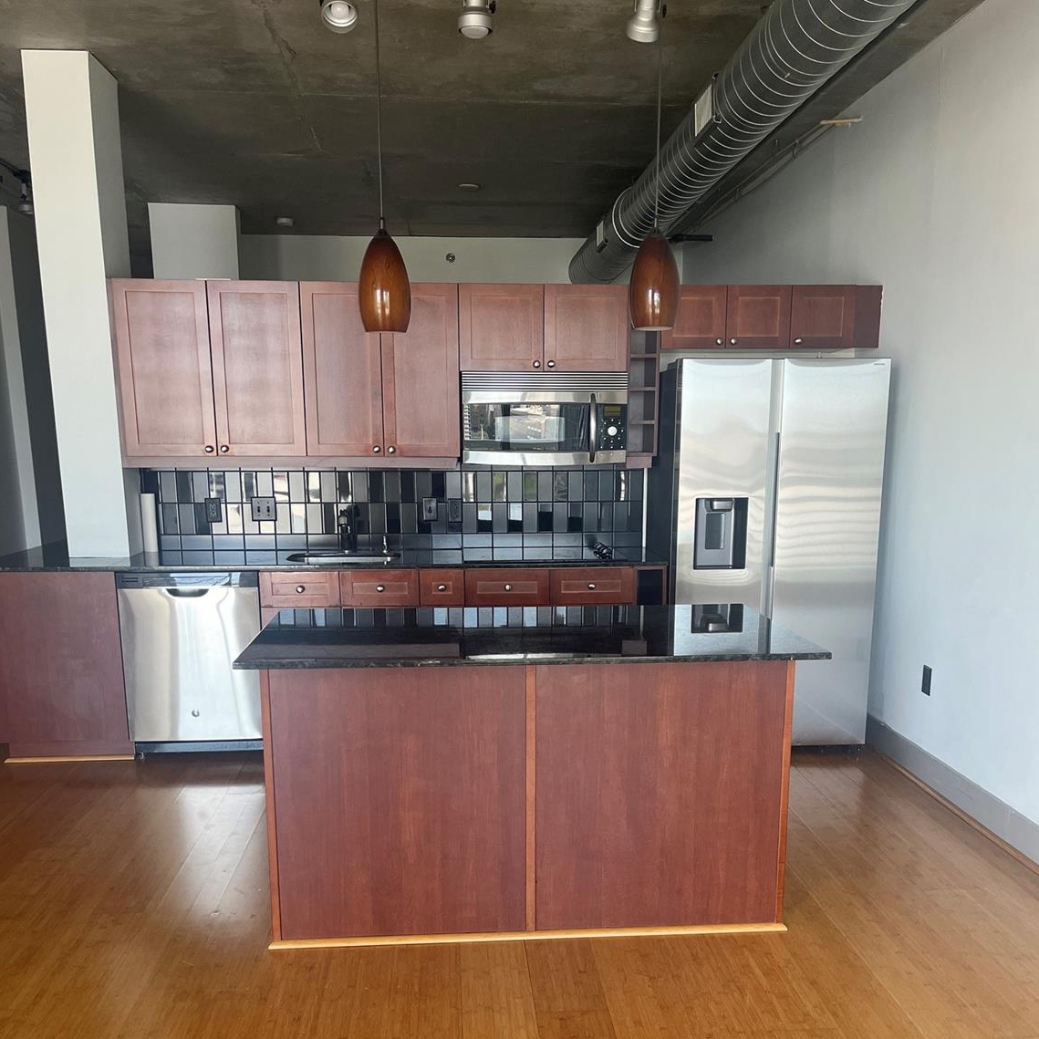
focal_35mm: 31
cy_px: 672
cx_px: 522
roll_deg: +0.2
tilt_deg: -12.5
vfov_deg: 51.8
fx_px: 1053
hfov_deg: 52.5
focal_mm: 5.1
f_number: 1.6
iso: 100
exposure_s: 1/121
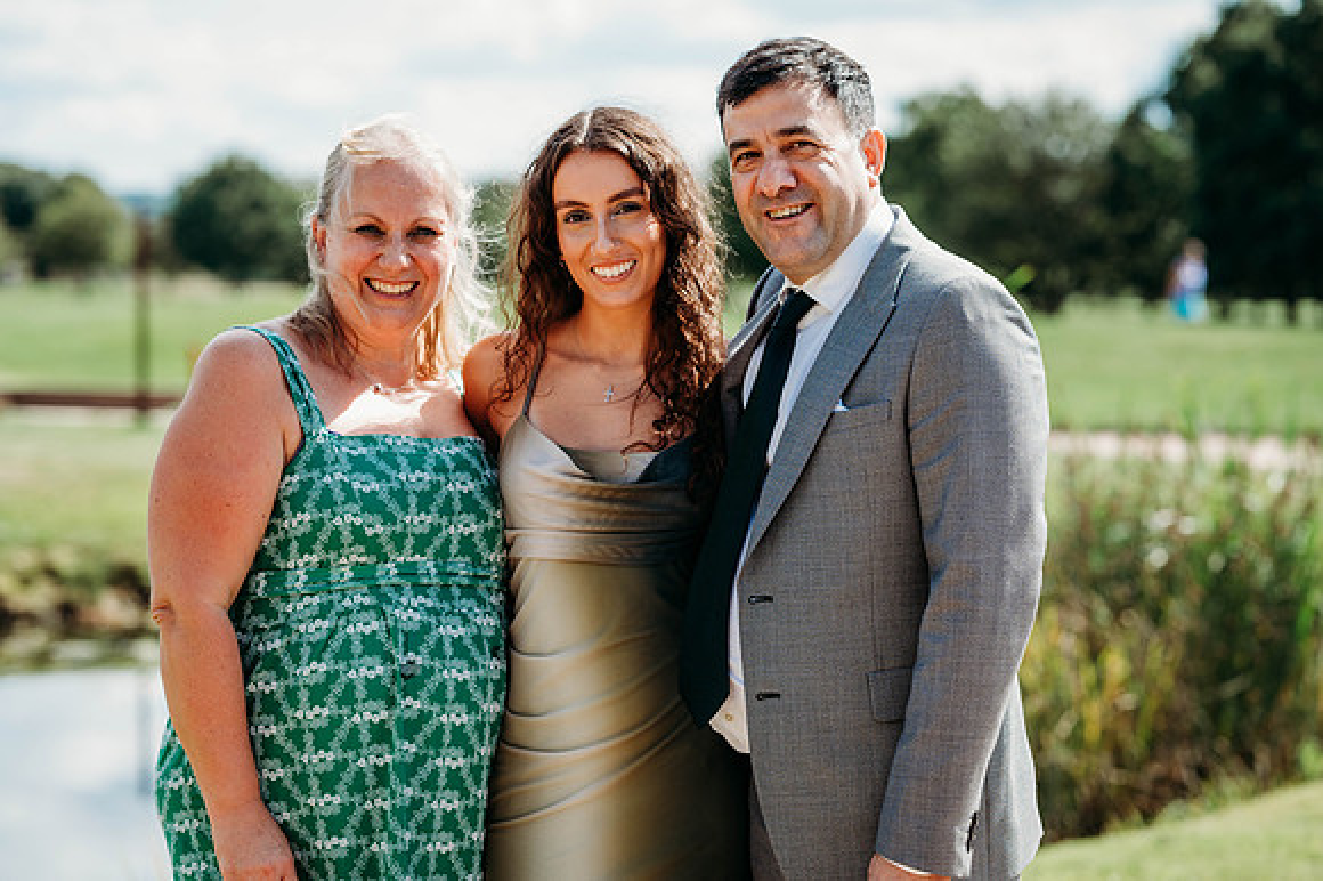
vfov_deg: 16.1
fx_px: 3122
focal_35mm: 85
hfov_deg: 23.9
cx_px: 662
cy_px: 440
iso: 100
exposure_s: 1/640
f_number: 3.2
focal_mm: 85
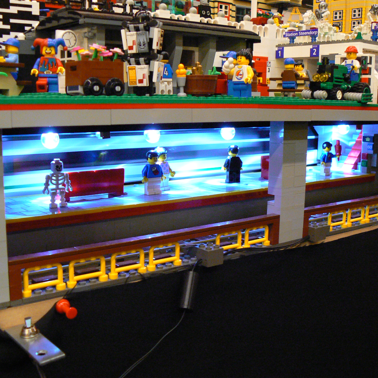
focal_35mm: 43
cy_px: 190
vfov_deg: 39.2
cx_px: 185
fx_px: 531
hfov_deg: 39.2
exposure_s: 1/6
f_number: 2.8
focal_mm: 6
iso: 200
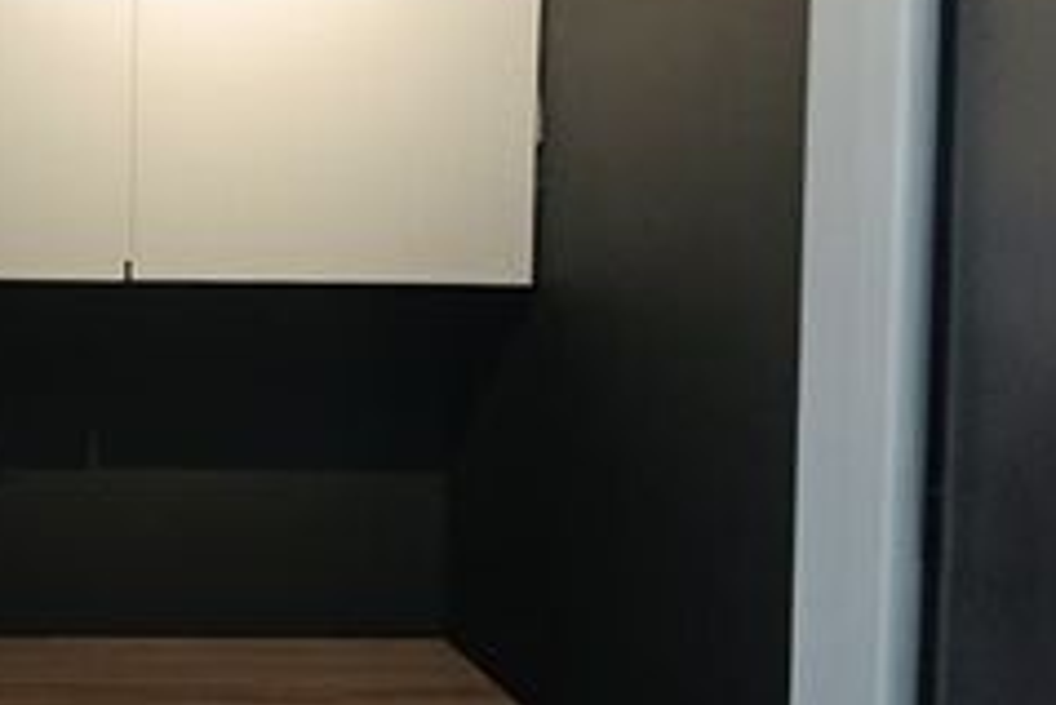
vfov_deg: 19.4
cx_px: -42
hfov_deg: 26.9
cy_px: 191
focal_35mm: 70
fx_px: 2055
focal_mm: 5.24
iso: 618
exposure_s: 1/60
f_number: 1.7
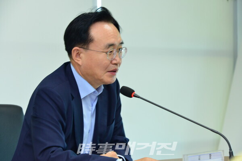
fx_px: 907
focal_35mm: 135
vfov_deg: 10.2
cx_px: 121
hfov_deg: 15.2
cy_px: 80
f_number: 8
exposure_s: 1/60
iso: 1250
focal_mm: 135
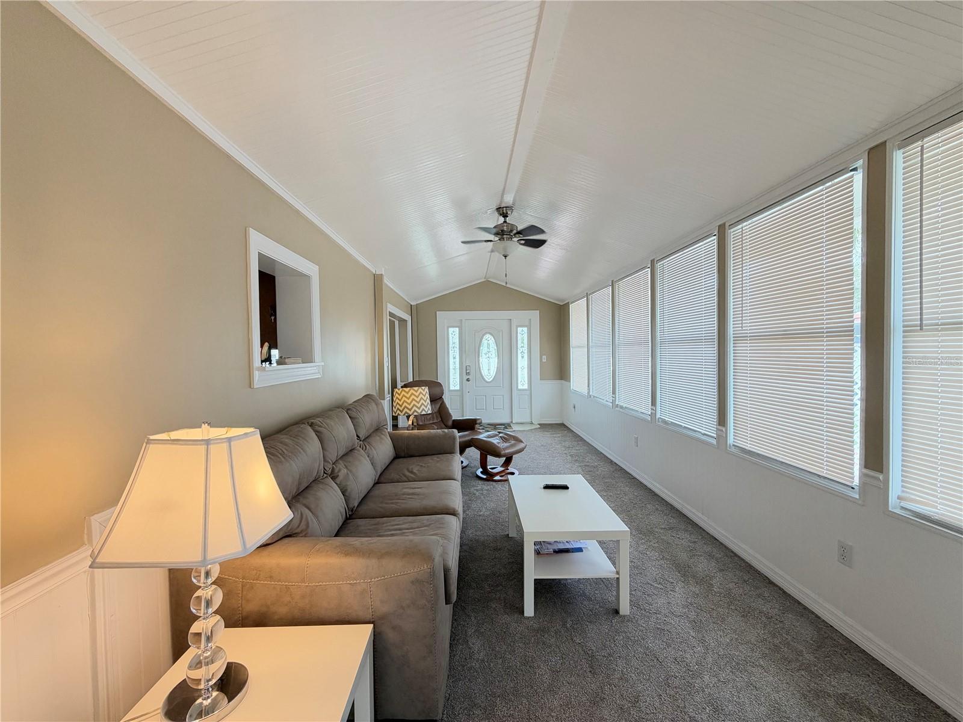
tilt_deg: -0.9
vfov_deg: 85.7
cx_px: 482
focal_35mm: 14
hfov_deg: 102.1
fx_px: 389
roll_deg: +1.3
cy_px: 361
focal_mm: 2.22
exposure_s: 1/121
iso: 200
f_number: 2.2
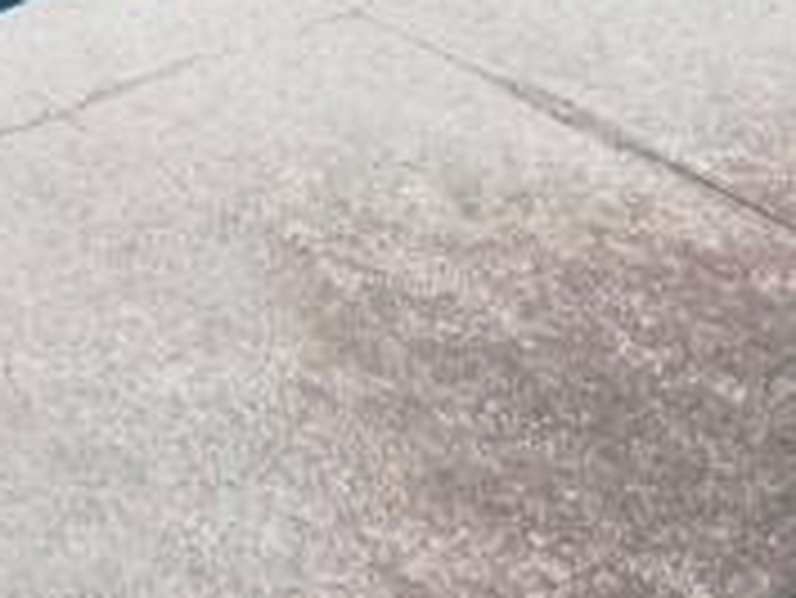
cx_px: -454
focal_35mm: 81
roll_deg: +0.9
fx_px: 1864
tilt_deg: -8.8
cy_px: -917
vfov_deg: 12.9
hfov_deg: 20.2
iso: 100
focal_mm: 2.22
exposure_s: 1/99
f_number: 2.2
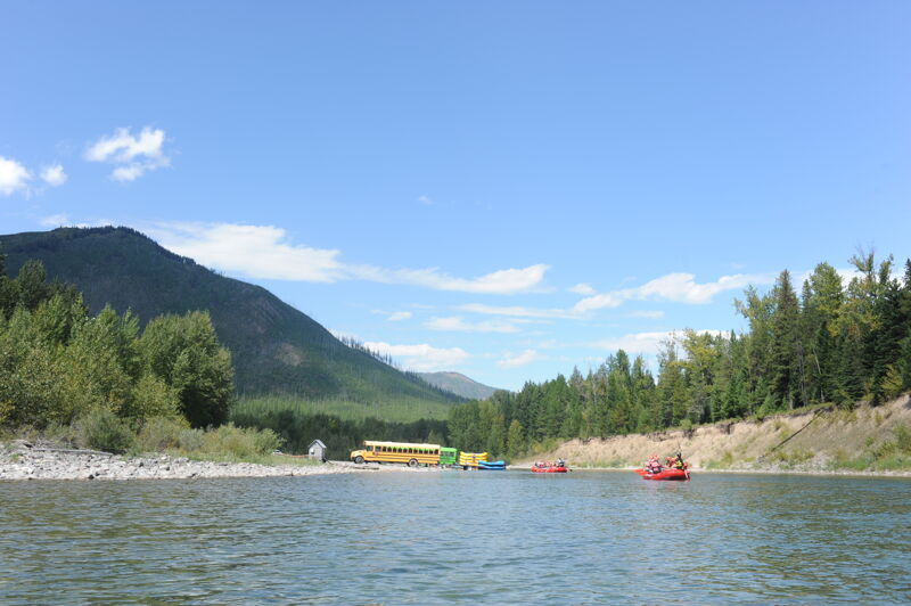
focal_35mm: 35
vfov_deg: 37.8
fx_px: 885
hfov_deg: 54.5
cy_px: 303
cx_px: 456
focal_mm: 35
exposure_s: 1/320
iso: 200
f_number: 9
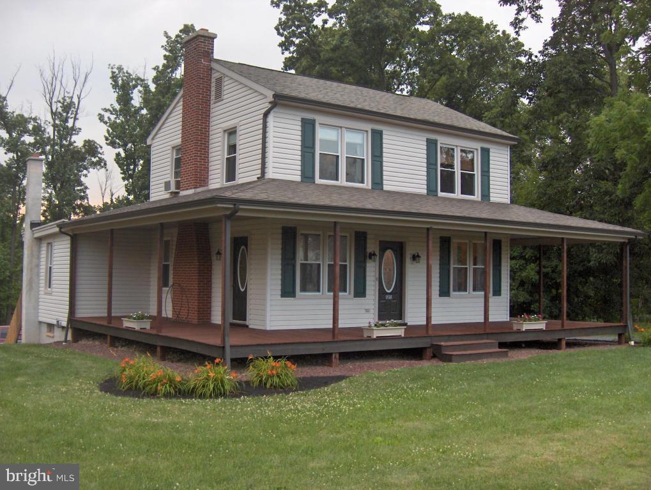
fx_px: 734
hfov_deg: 47.8
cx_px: 326
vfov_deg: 36.9
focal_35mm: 39
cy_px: 245
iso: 200
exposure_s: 1/144
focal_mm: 8
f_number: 2.8
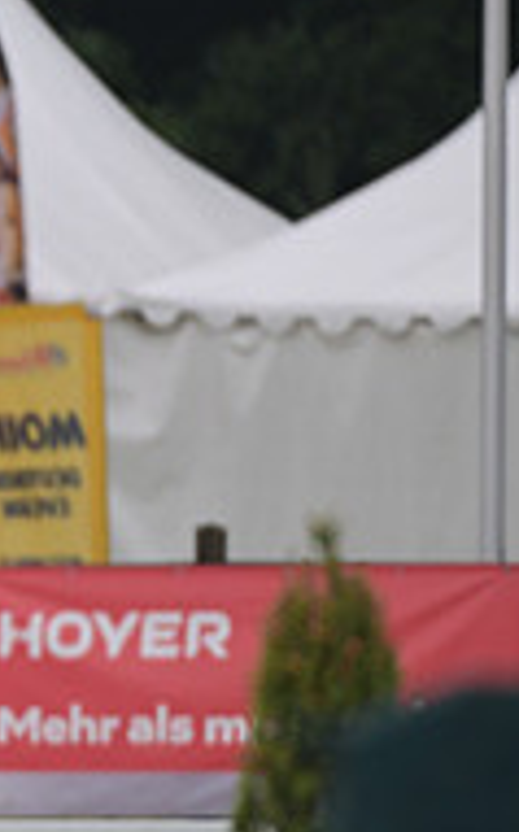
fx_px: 28126
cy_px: 364
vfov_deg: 1.7
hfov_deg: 1.1
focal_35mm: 1240
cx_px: -702
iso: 560
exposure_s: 1/1250
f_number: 5
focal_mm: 400
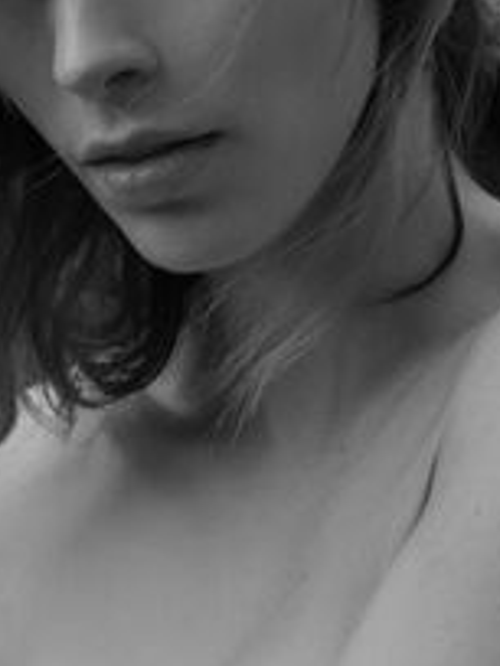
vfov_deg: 6.8
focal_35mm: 291
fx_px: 5604
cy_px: 712
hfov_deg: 5.1
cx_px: 225
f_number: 8
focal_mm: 120
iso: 400
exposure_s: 1/160
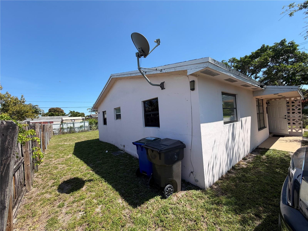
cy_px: 116
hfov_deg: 102.1
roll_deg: +5.8
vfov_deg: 85.7
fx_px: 125
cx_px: 154
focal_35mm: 14
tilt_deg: +1.5
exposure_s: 1/770
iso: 25
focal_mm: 2.22
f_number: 2.2
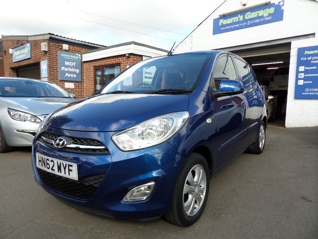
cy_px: 120
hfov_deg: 71.6
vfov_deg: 56.8
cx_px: 159
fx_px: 220
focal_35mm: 24
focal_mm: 4.3
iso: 80
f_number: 3.1
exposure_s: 1/350
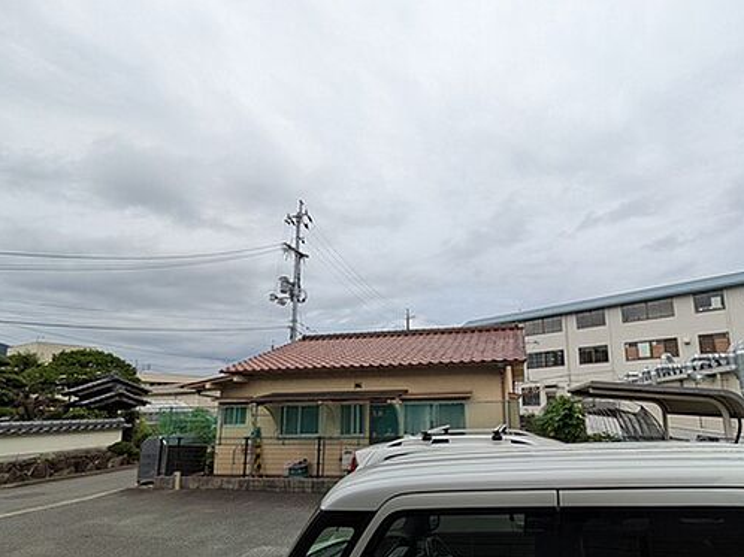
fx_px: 387
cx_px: 451
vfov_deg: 70.5
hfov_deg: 86.5
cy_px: 345
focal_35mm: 18
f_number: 2.2
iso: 57
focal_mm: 1.85
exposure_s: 1/621
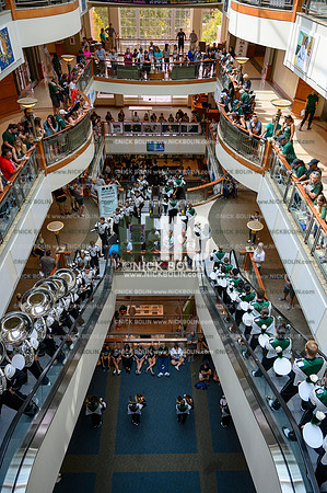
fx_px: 369
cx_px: 164
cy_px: 246
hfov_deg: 47.8
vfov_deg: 67.4
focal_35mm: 27
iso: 800
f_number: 4
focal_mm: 27
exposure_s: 1/800
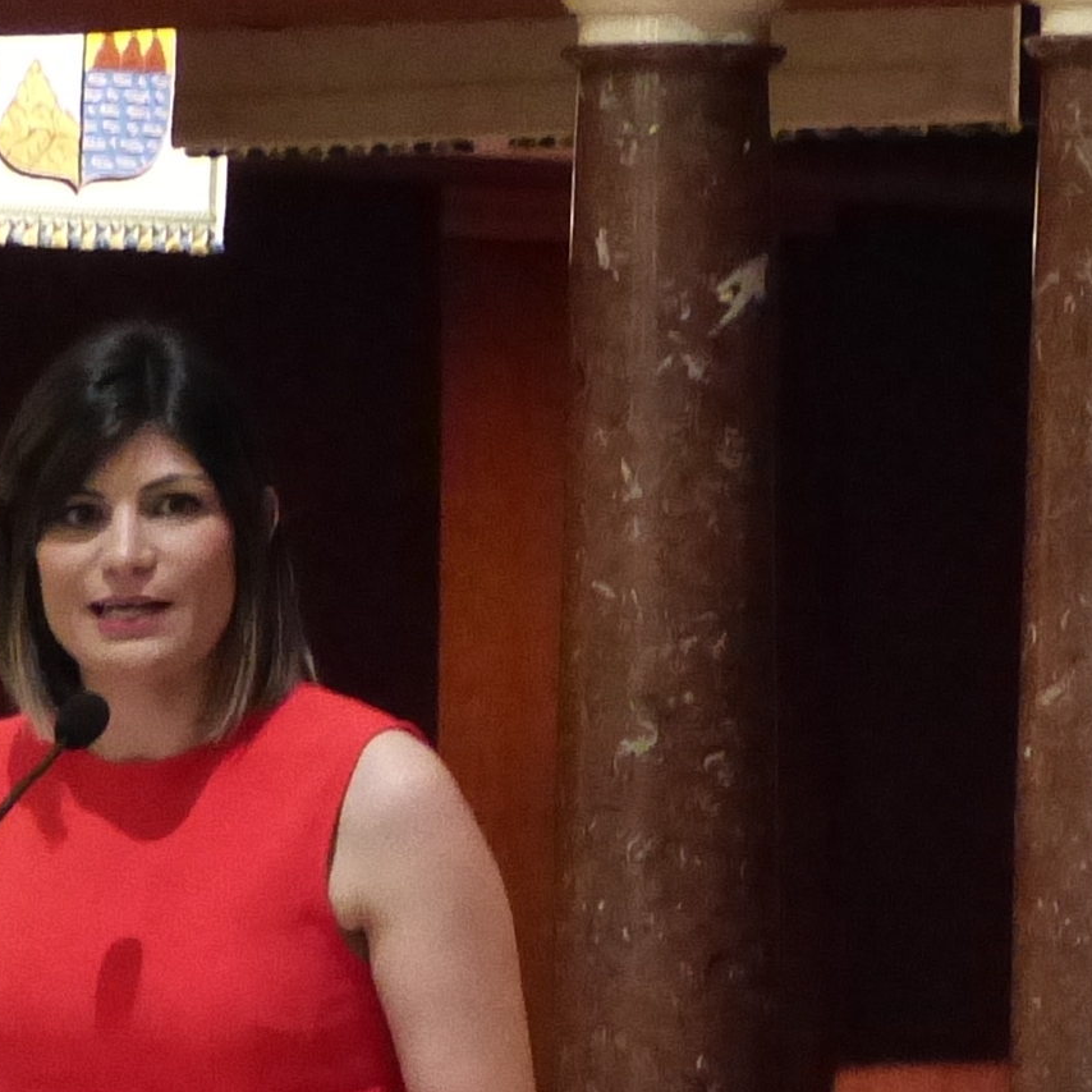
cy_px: 1477
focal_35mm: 356
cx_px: 513
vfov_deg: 4.9
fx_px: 12706
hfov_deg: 4.9
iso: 800
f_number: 2.8
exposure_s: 1/15
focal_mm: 15.5
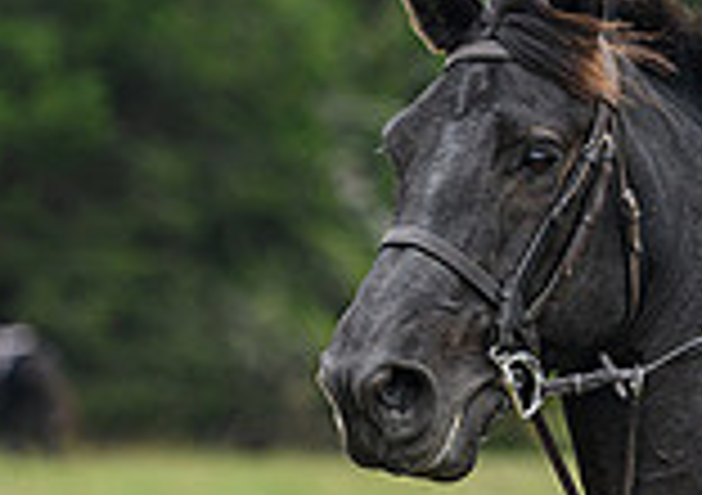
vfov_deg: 2.5
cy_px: 243
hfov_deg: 3.6
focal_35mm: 561
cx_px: 822
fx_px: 11137
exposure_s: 1/640
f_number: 3.2
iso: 500
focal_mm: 140
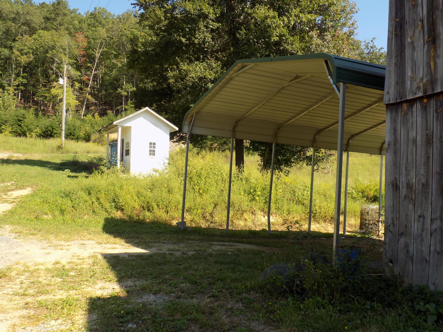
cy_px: 166
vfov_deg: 41.8
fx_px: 435
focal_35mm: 34
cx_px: 222
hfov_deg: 54.0
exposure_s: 1/400
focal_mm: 6.1
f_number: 3.4
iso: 80
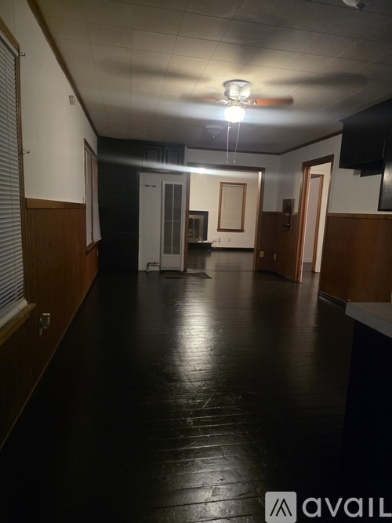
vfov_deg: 73.9
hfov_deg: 58.9
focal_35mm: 23
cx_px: 196
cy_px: 262
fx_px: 347
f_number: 1.7
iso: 1600
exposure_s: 1/60
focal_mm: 6.3
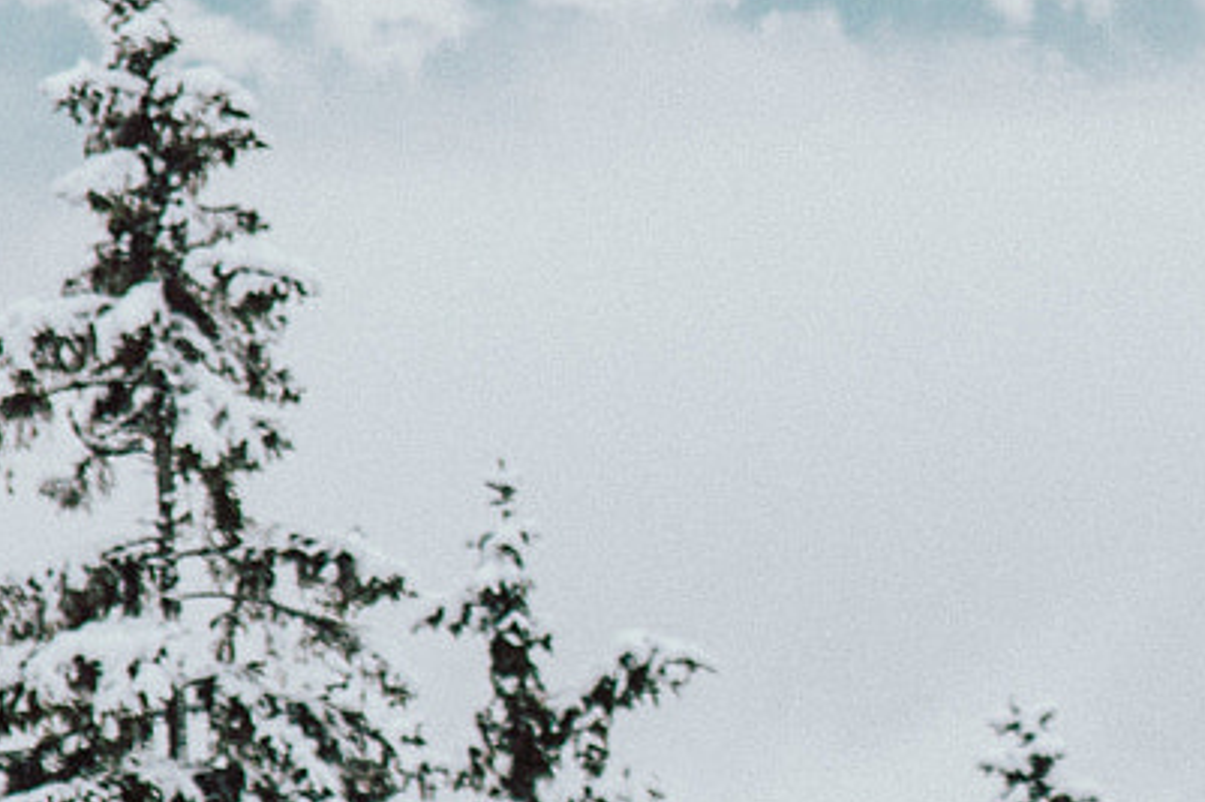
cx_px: 1451
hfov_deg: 2.4
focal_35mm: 867
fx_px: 29007
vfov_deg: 1.6
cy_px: 539
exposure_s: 1/500
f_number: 5.6
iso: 200
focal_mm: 145
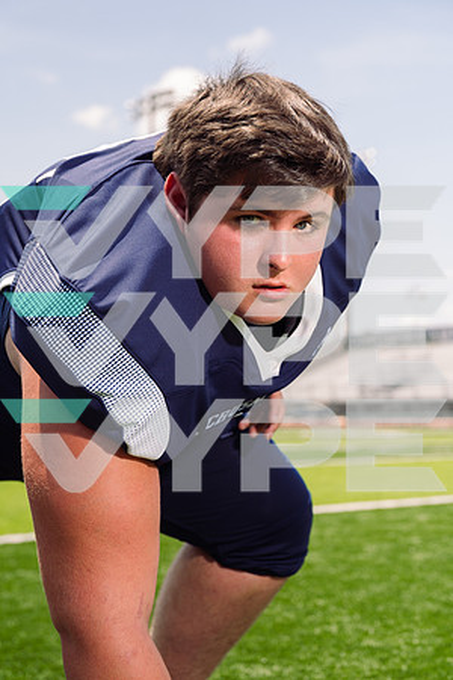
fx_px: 1321
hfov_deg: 19.5
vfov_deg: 28.8
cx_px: 226
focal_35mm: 70
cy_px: 340
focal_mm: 70
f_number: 5.6
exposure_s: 1/250
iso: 50
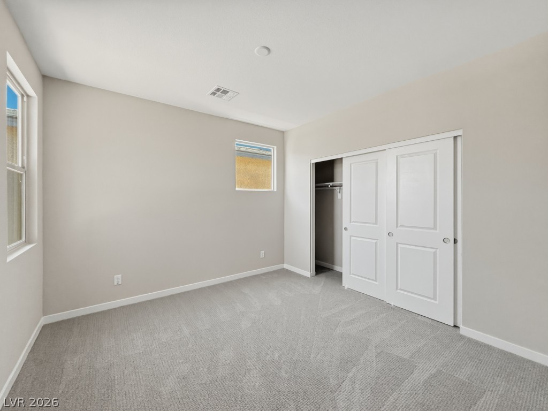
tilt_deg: -0.1
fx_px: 222
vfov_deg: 85.7
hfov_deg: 102.1
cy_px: 206
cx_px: 274
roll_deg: -0.9
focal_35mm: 14
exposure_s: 1/120
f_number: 2.2
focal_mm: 2.2
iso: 160
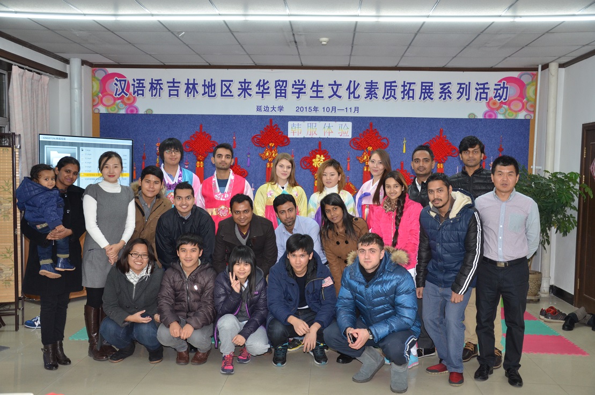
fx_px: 594
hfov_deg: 53.2
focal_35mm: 36
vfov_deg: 36.7
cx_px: 298
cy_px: 198
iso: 800
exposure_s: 1/60
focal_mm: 24
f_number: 3.8
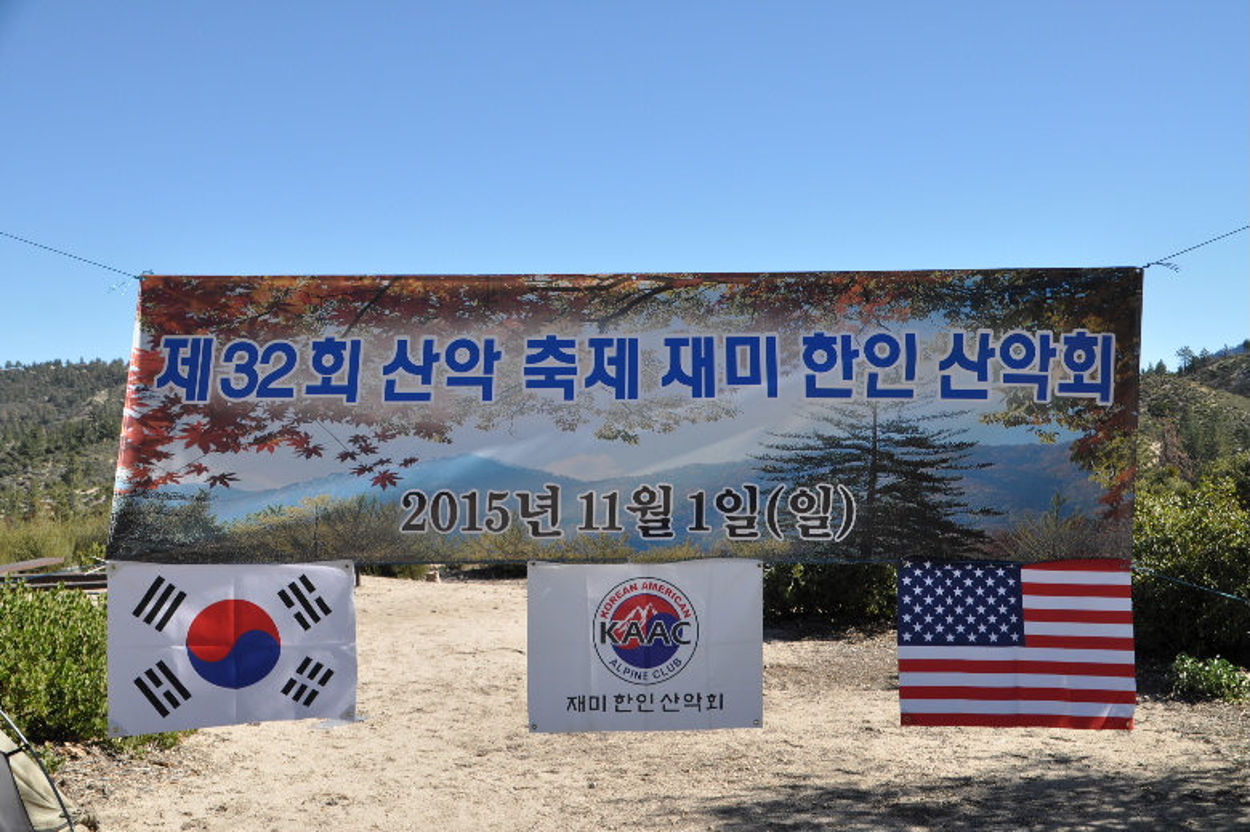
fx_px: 1301
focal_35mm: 38
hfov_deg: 51.3
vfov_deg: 35.4
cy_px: 416
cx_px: 625
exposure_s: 1/320
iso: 200
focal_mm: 25
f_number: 9
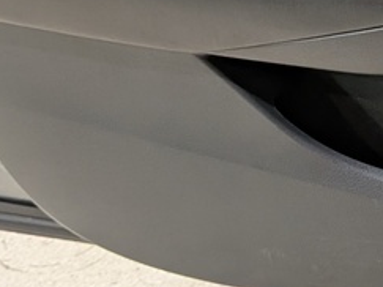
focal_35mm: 101
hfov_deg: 18.6
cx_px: 435
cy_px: -118
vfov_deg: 13.9
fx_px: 1117
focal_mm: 4.53
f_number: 1.7
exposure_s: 1/120
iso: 142
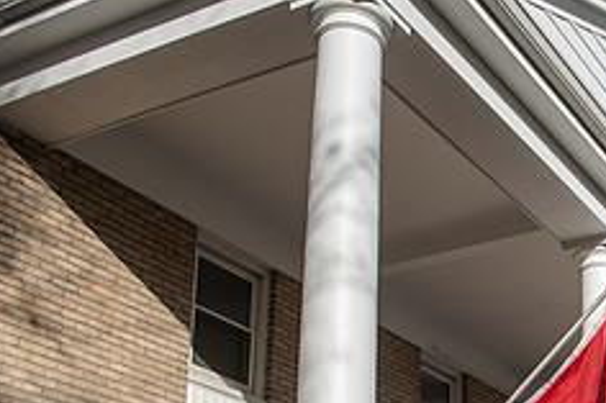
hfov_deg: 28.3
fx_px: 1077
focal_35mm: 64
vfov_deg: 19.8
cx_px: 683
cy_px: 492
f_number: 5
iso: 100
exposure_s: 1/1000
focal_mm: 26
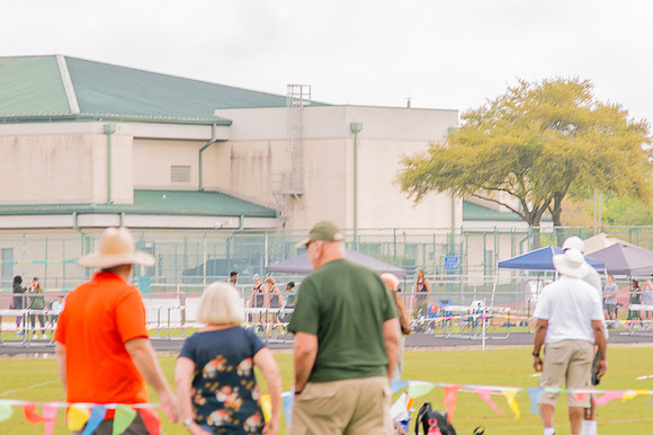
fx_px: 4617
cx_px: 370
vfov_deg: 5.4
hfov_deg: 8.1
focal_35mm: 255
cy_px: 230
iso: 200
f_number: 4
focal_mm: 120
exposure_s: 1/200
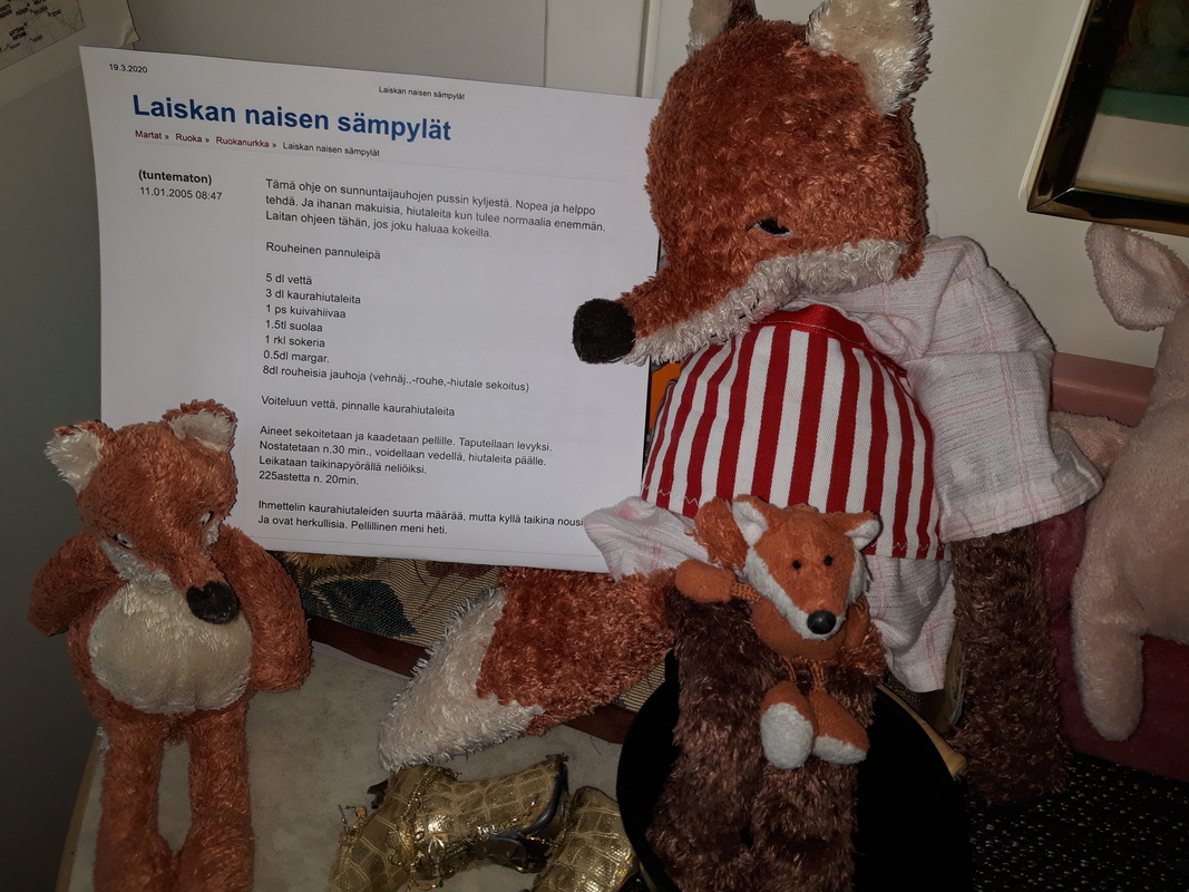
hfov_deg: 65.3
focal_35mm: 27
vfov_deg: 51.3
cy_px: 446
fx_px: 927
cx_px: 594
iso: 40
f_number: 1.7
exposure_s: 1/166
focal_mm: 3.71
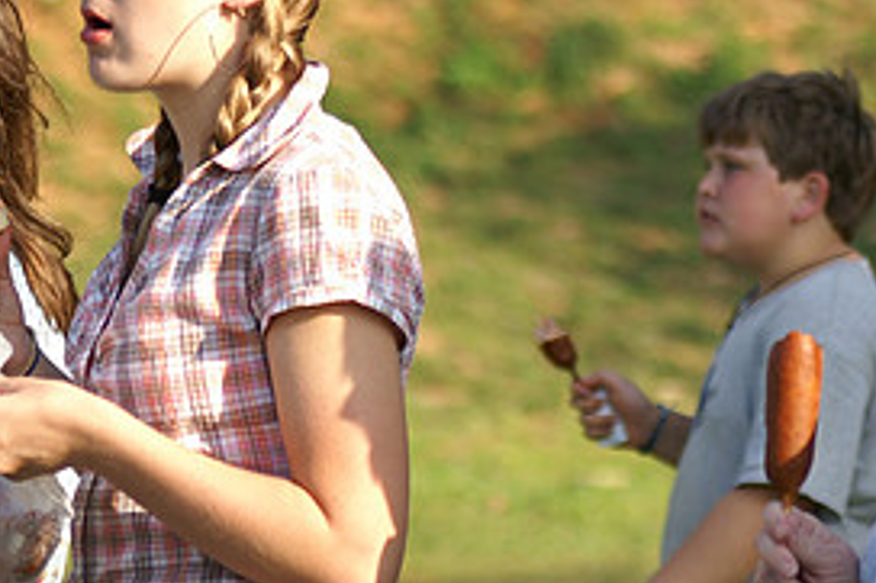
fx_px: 8560
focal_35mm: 352
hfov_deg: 5.9
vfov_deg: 3.9
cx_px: 432
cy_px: 303
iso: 100
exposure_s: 1/400
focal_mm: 110
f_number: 4.5
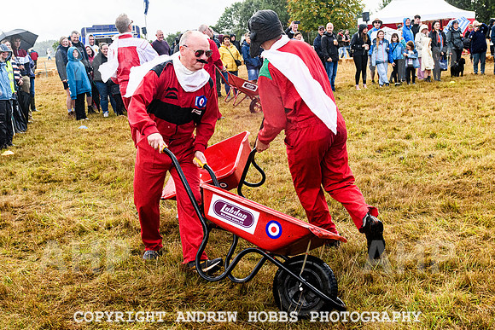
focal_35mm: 45
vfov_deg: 29.8
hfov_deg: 43.5
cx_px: 248
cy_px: 154
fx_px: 620
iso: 640
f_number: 6.3
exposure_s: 1/2500
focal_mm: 24
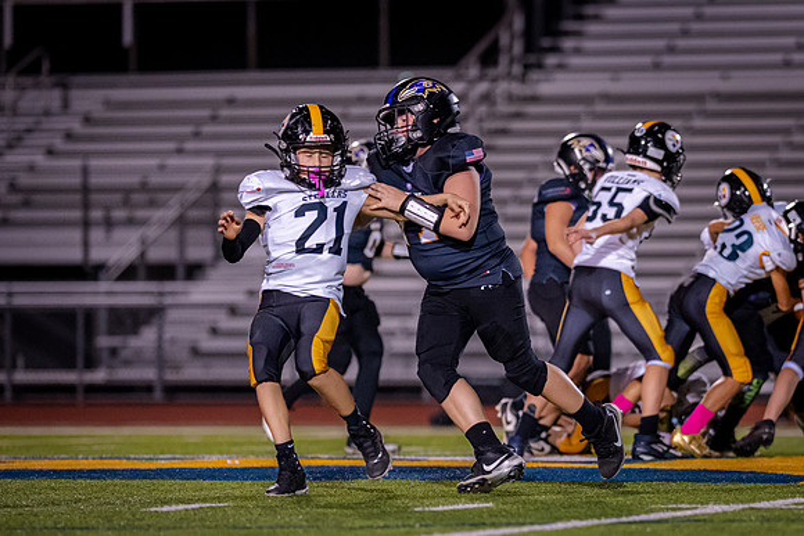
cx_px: 671
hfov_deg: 7.2
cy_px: 374
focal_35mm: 286
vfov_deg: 4.8
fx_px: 6385
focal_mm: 135
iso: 2000
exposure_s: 1/1250
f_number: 1.8
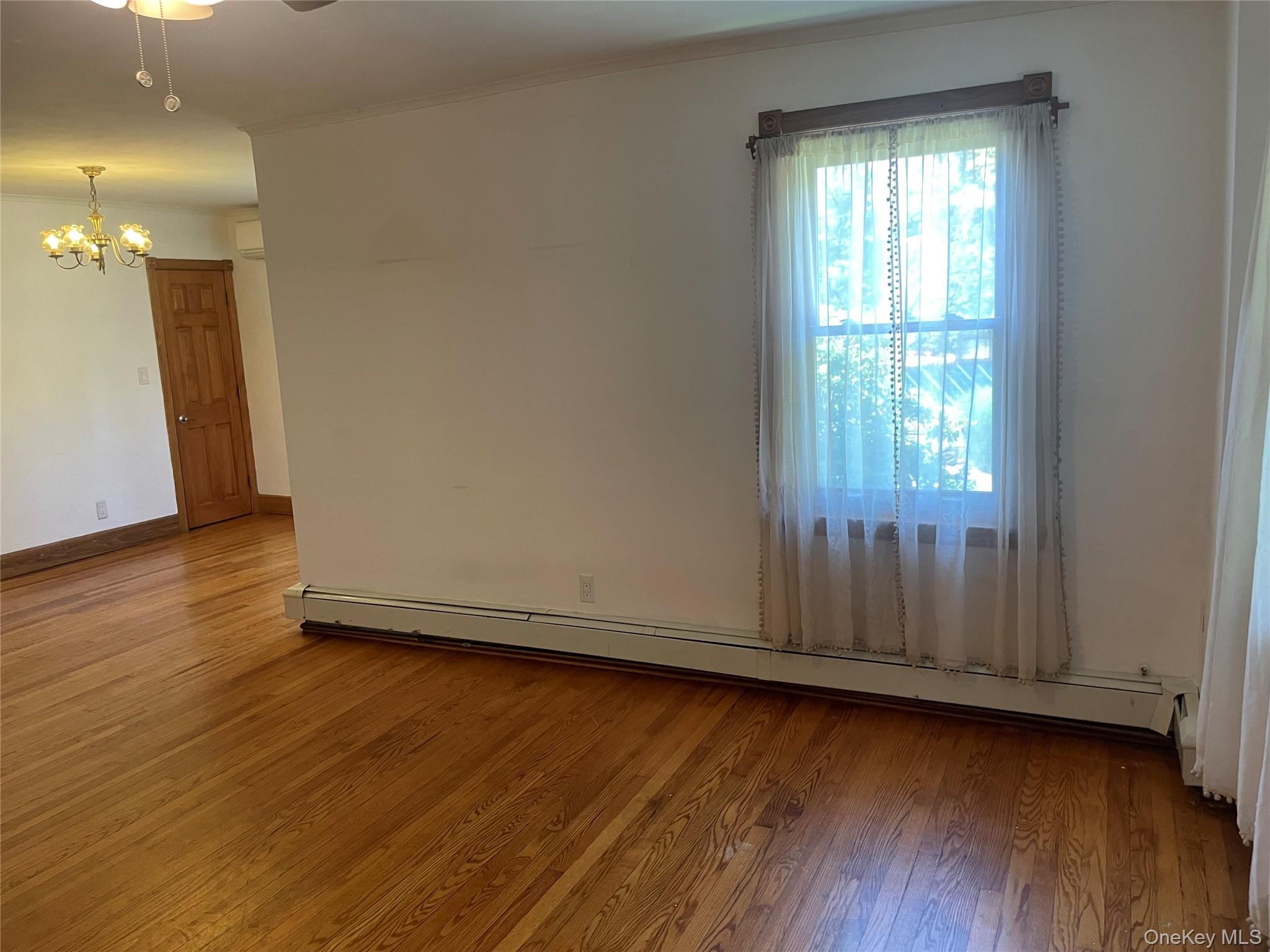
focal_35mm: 26
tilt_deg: -8.9
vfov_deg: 53.1
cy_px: 476
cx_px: 635
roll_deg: +3.9
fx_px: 954
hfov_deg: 67.3
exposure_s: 1/60
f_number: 1.6
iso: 160
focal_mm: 4.2
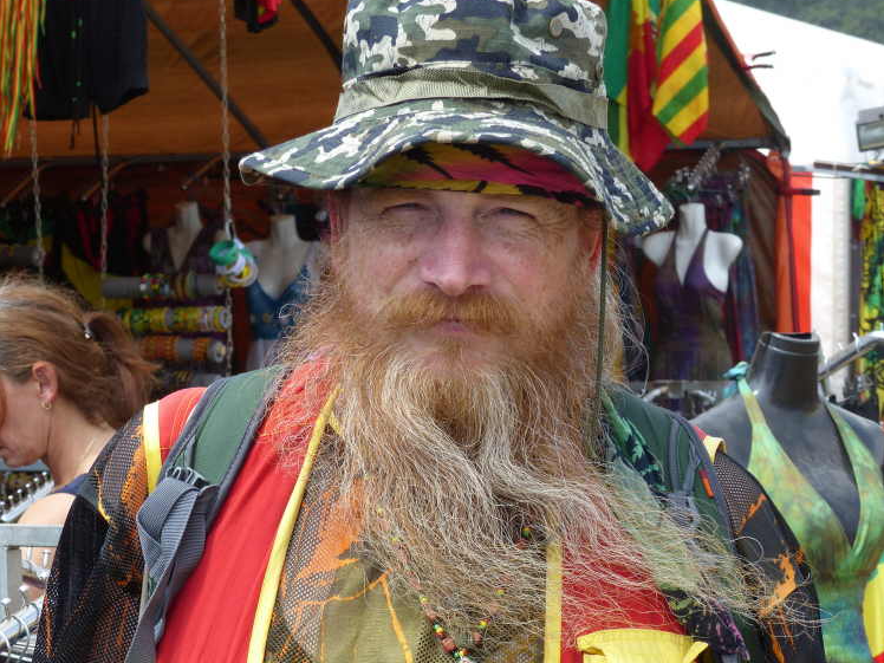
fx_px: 3039
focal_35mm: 119
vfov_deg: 12.4
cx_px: 442
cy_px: 488
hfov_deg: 16.6
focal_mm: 16
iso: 100
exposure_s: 1/400
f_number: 4
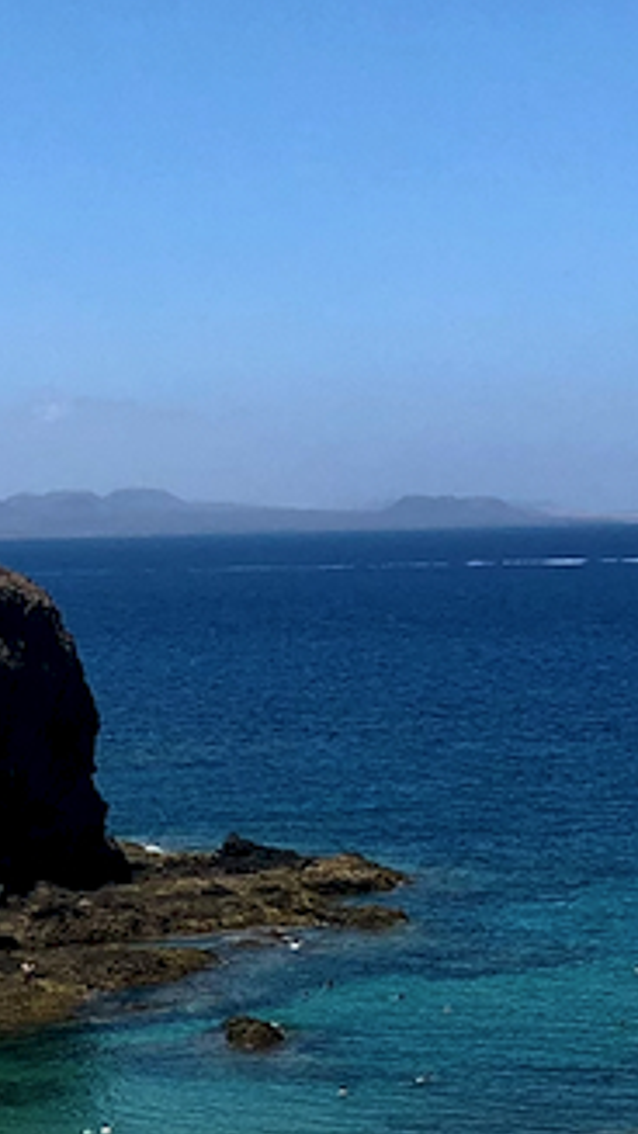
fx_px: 3368
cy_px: 1030
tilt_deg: -7.6
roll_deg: +0.1
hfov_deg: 10.6
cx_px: -201
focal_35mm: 112
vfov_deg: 18.8
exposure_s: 1/2667
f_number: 1.8
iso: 20
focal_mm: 4
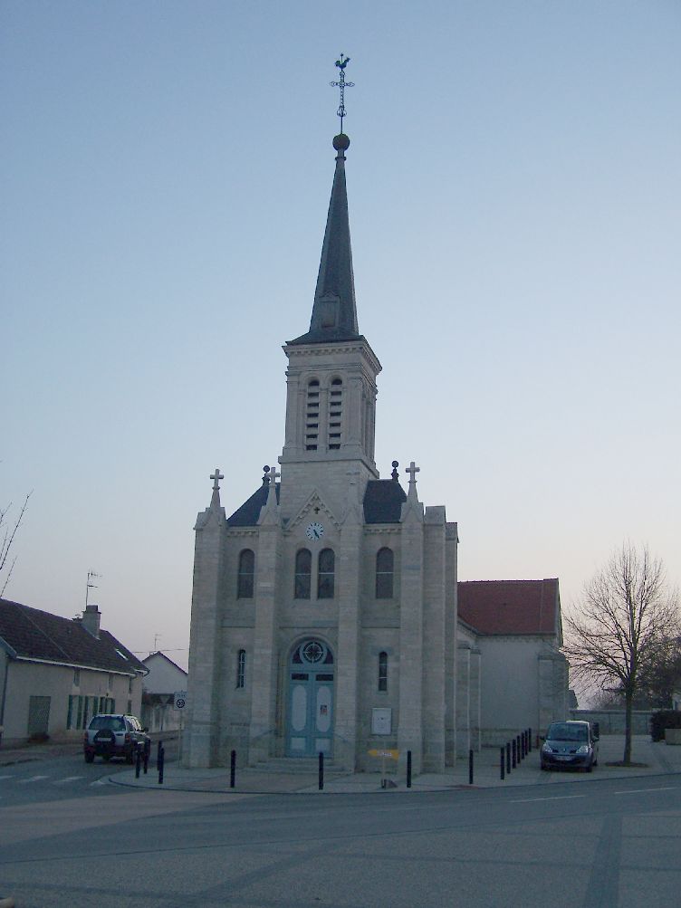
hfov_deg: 37.7
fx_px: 997
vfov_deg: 49.0
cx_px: 340
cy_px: 454
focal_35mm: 38
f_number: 2.8
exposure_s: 1/250
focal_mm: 6.3
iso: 80
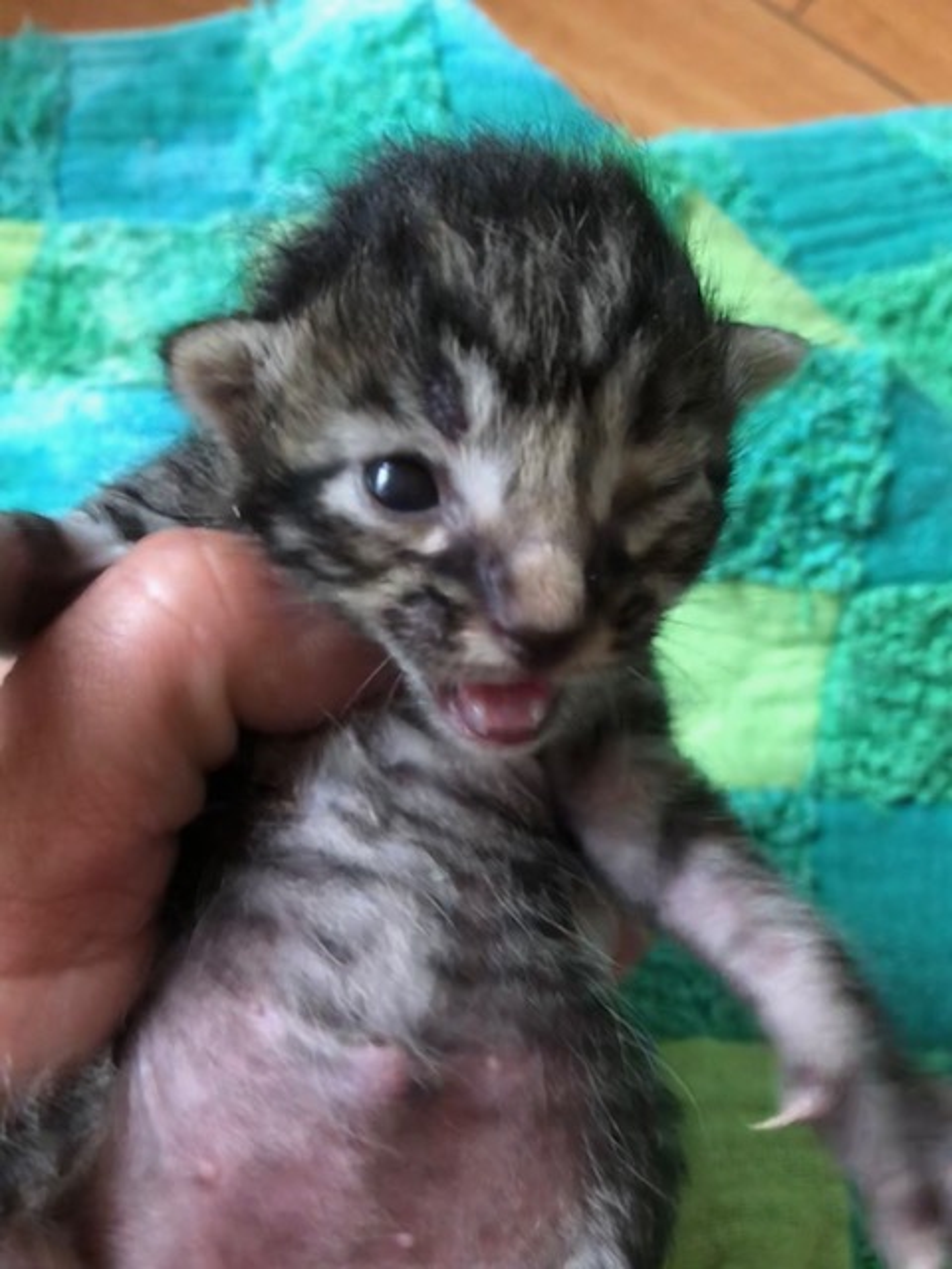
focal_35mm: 28
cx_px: 476
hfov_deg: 49.7
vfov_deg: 63.4
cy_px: 634
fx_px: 1027
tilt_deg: -71.0
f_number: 1.8
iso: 100
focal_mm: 3.99
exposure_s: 1/5
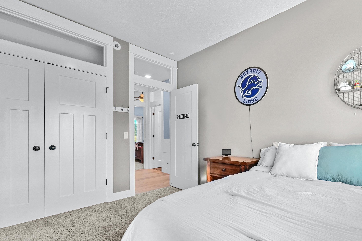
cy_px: 123
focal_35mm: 15
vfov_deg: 77.3
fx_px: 151
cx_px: 191
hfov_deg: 100.3
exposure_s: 1/30
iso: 2000
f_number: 8
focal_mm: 14
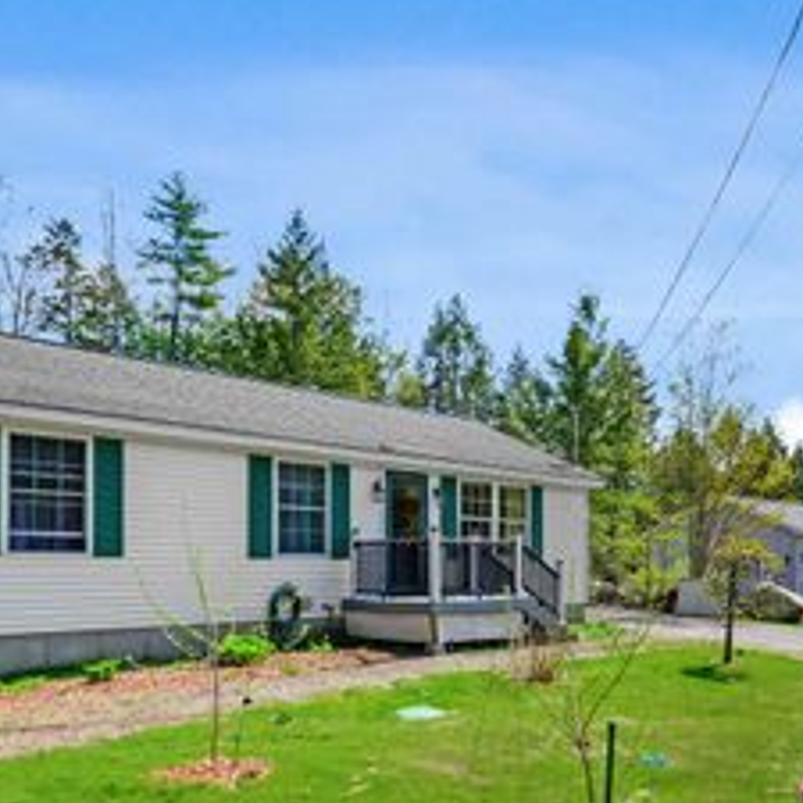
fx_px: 892
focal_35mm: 34
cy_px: 569
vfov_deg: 47.2
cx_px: 603
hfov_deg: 46.7
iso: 100
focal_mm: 18
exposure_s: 1/250
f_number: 8
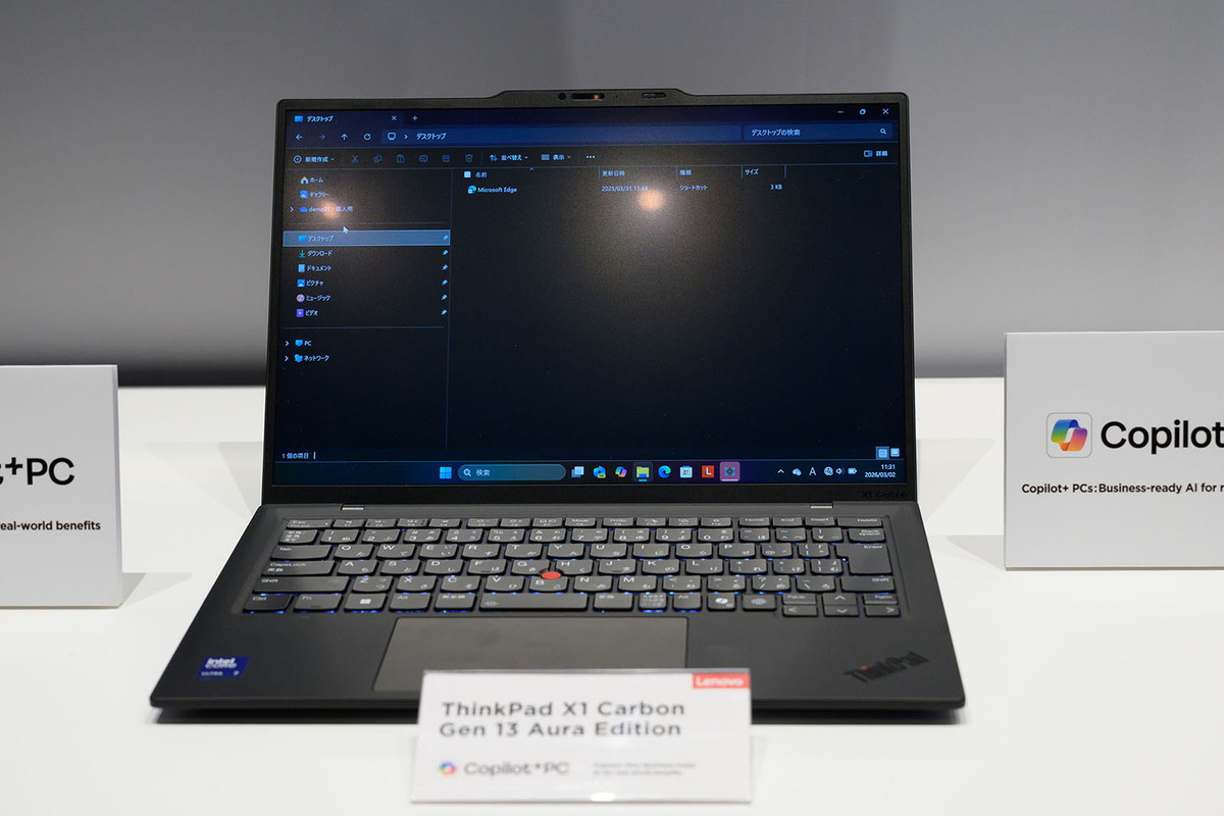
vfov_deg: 27.0
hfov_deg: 39.6
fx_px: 1700
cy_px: 408
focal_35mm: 50
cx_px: 612
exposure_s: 1/40
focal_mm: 50
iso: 1250
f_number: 6.3
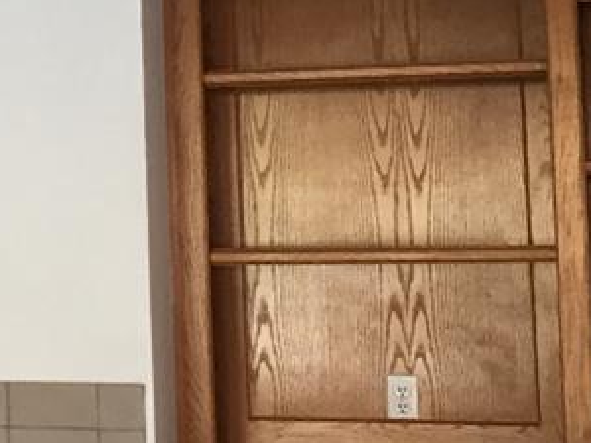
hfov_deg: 12.6
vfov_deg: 10.2
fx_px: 2476
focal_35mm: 145
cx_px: -404
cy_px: 47
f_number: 2.2
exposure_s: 1/30
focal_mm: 4.15
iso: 80
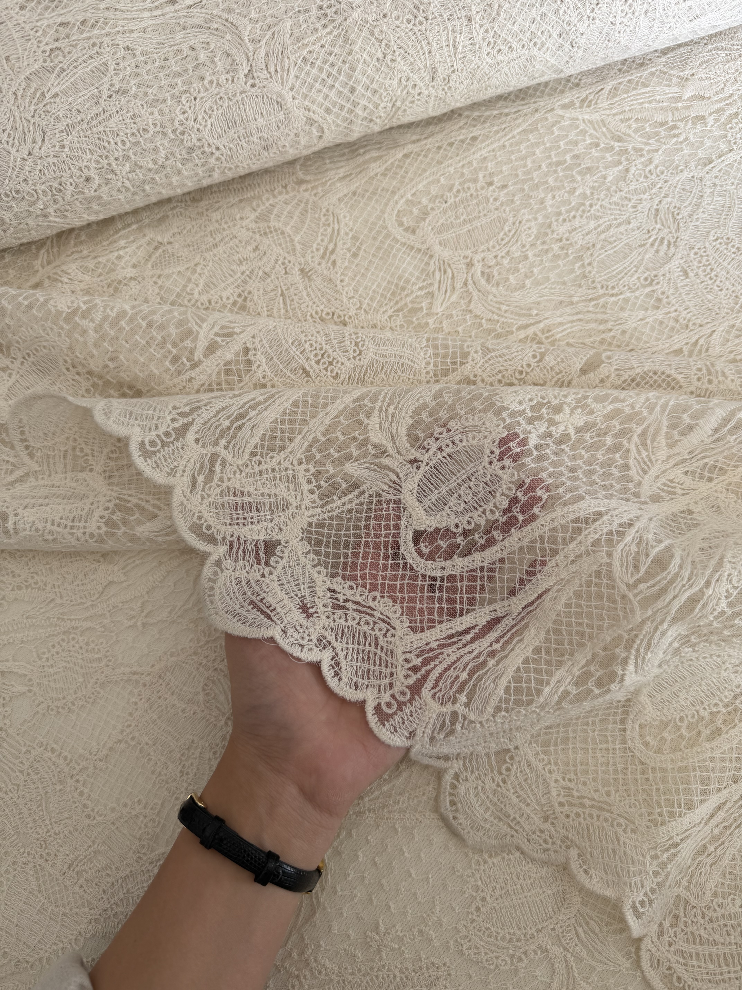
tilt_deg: -77.9
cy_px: 495
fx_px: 686
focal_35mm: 24
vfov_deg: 71.6
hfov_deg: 56.8
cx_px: 371
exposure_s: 1/154
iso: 64
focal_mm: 6.76
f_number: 1.78
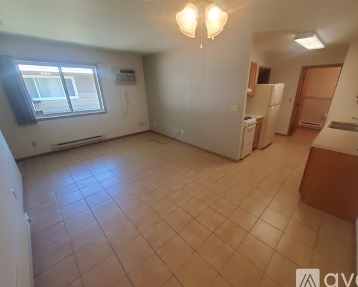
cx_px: 194
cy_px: 144
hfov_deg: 100.4
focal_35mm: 14
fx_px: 148
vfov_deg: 88.0
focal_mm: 1.8
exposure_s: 1/59
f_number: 2.2
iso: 250
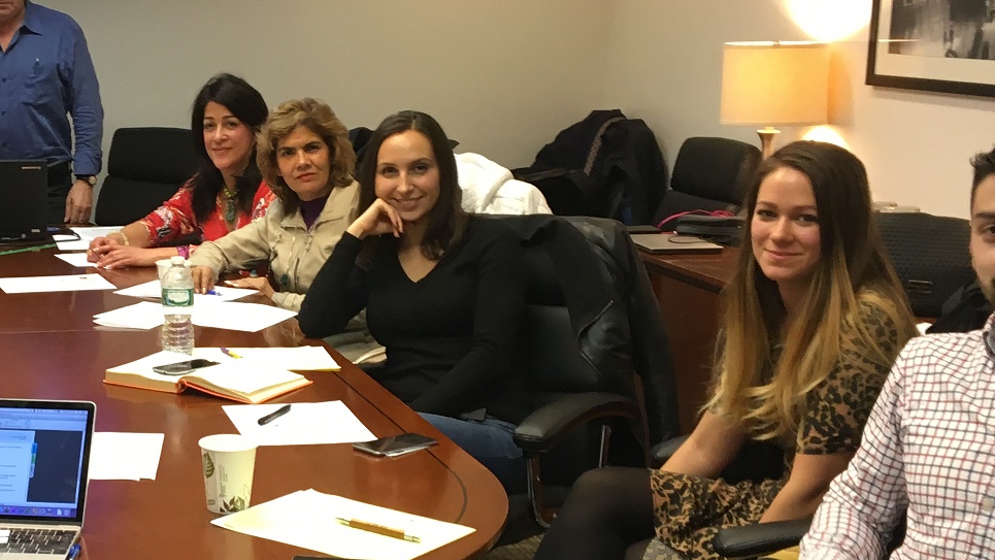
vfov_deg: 18.2
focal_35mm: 66
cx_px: 155
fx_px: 1741
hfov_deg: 30.8
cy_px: 341
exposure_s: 1/30
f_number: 2.2
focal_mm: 4.15
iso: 64
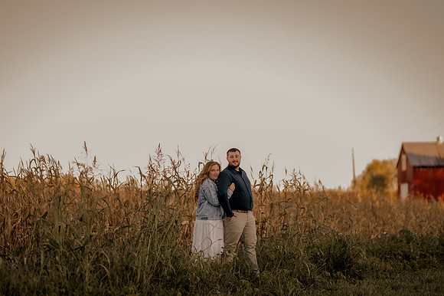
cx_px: 222
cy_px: 148
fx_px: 1048
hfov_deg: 23.9
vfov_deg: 16.1
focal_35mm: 85
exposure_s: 1/320
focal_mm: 85
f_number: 1.4
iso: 50
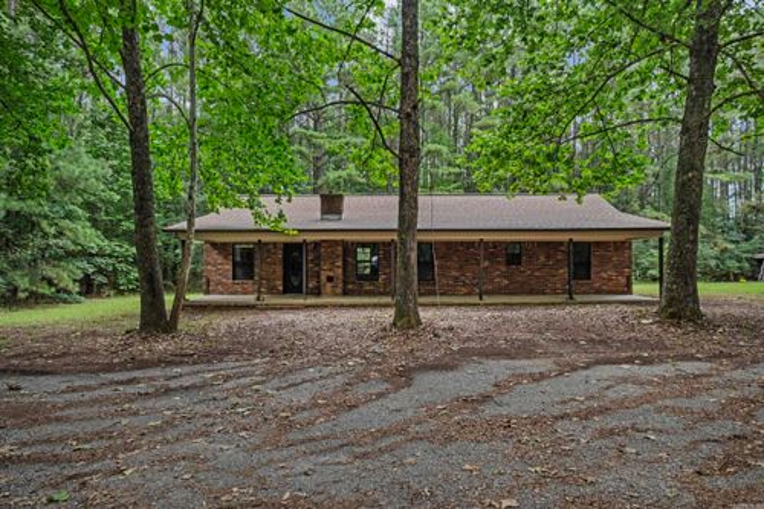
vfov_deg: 57.2
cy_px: 254
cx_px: 382
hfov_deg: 78.6
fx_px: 467
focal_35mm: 22
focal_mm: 14.5
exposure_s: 1/40
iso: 400
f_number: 5
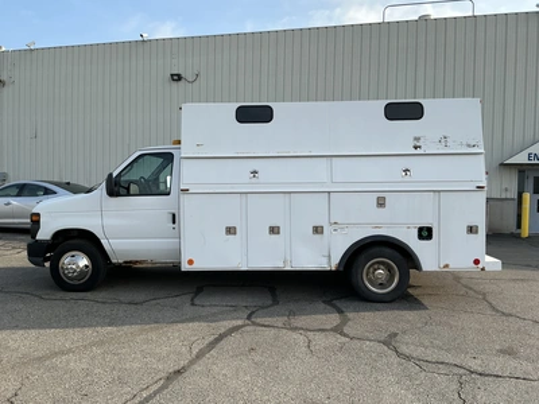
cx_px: 270
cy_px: 202
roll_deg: -0.7
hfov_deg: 63.4
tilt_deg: -1.3
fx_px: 436
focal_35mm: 28
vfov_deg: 49.7
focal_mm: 3
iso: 25
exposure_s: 1/1144
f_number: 1.8
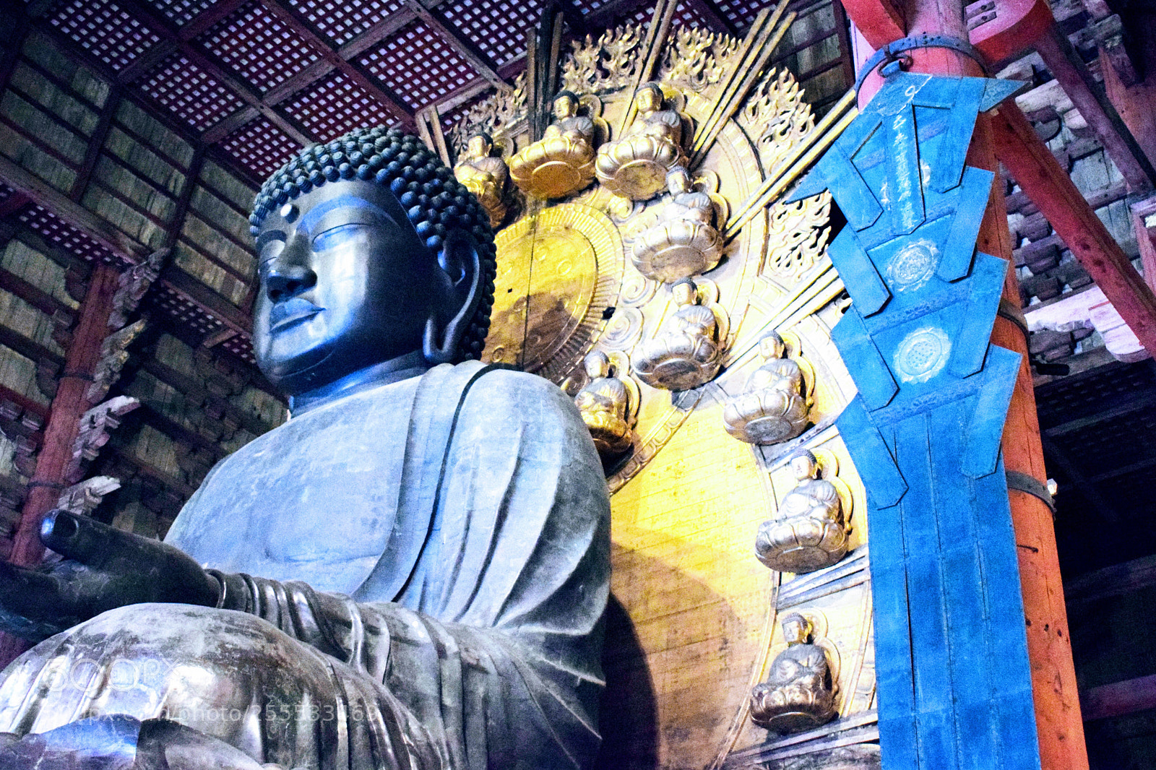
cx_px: 578
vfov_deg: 29.9
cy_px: 385
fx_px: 1445
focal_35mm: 45
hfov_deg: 43.6
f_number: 4.2
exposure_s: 1/40
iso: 6400
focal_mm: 30
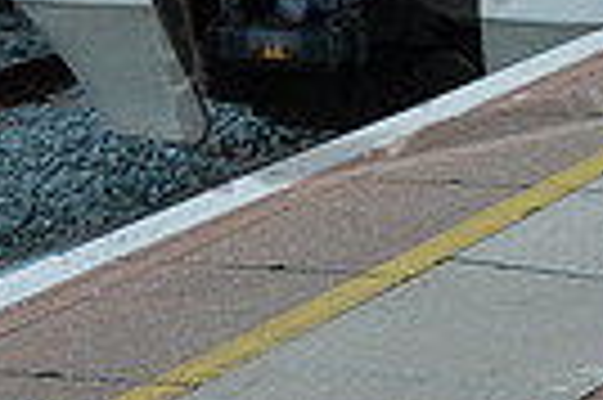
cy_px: -319
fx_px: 3800
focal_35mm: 227
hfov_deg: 9.0
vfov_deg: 5.9
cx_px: 680
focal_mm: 35
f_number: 4.2
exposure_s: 1/60
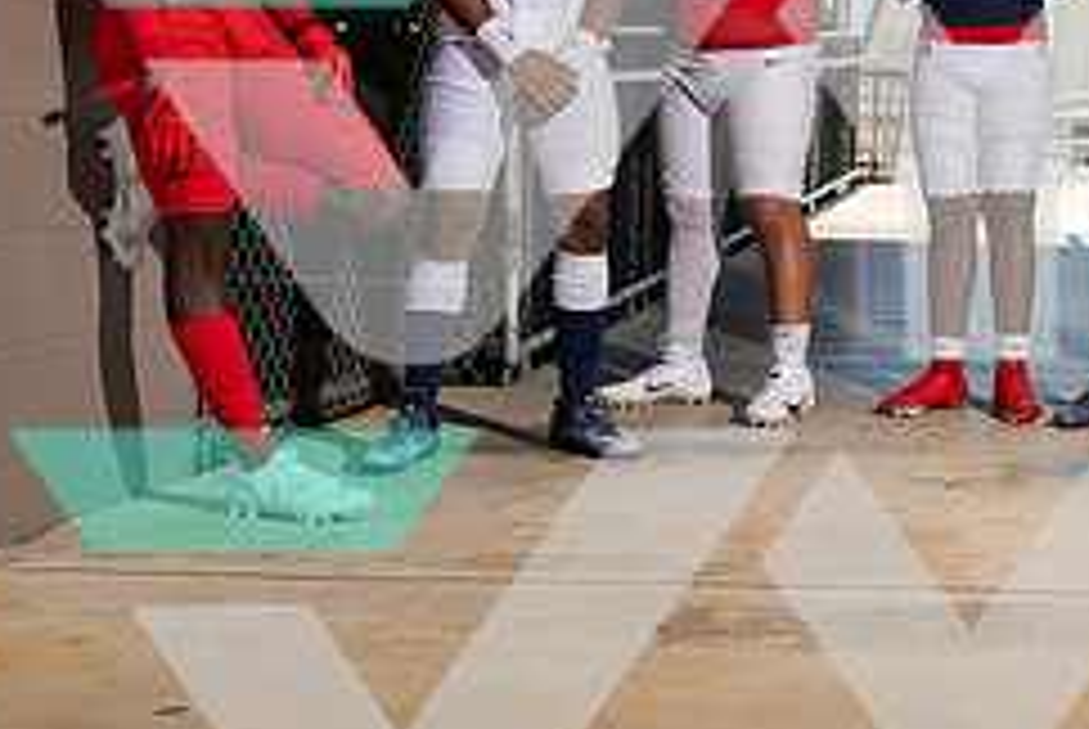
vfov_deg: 20.1
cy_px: 124
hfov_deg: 27.7
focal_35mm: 67
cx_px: 1170
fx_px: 2029
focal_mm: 28
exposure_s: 1/250
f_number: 8
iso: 160
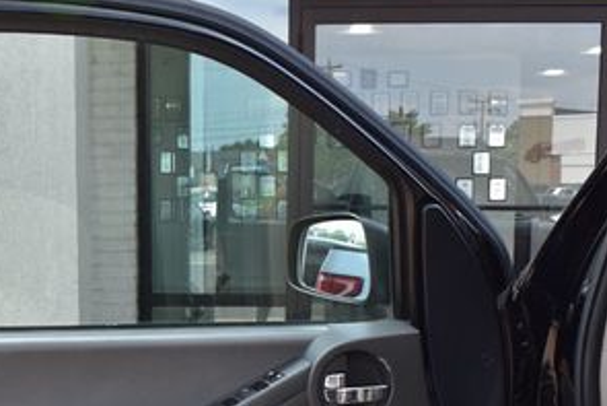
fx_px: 1096
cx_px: 152
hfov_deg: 30.4
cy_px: 385
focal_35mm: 65
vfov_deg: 20.4
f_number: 9
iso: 400
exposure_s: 1/125
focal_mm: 20
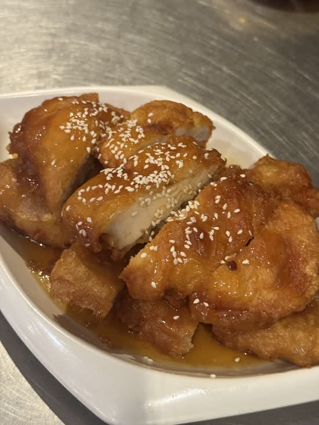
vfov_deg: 39.7
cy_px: 212
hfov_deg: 30.3
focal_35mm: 48
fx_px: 590
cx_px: 160
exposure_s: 1/33
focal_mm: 6.76
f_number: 1.78
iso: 320
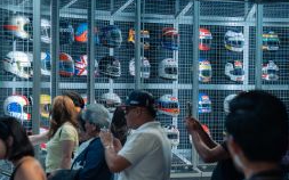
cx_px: 180
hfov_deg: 13.0
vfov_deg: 8.1
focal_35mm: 161
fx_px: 1268
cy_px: 126
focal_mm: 50
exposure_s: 1/160
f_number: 2.8
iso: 800
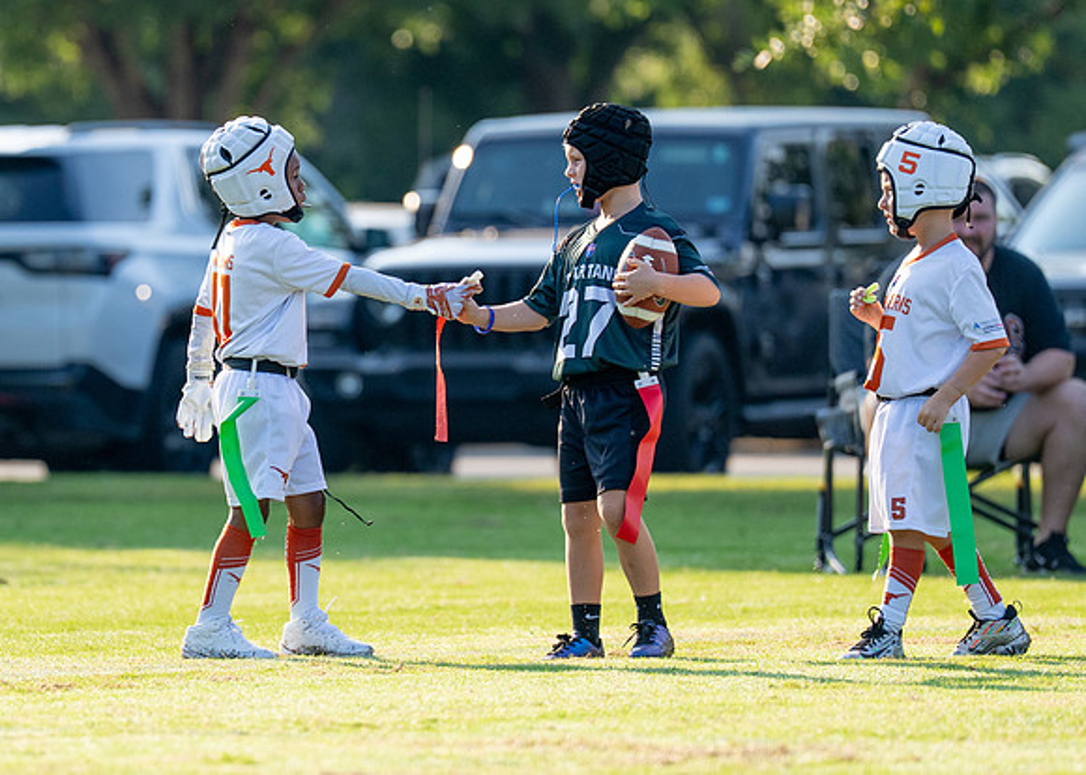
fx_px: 13267
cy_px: 384
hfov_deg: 4.7
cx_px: 314
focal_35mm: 430
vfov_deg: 3.3
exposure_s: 1/2000
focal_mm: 200
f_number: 2.8
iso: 250
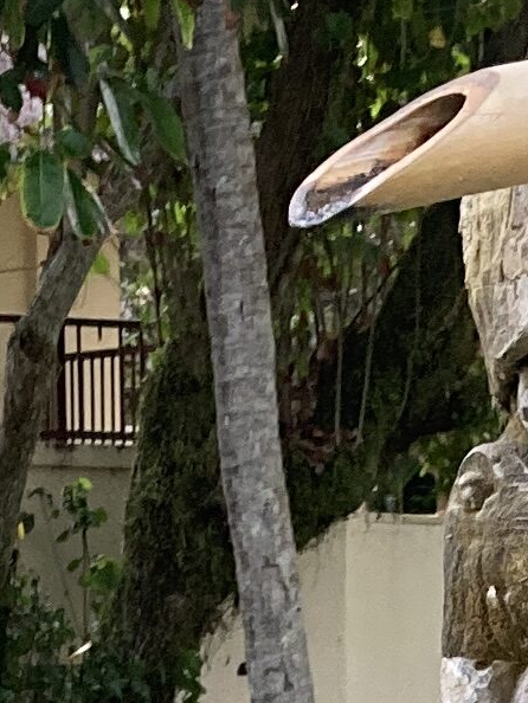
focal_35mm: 190
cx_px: 366
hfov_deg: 7.8
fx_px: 3861
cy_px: 1613
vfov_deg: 9.4
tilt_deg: -12.8
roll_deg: +0.4
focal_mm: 3.99
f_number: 1.8
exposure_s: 1/60
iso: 100
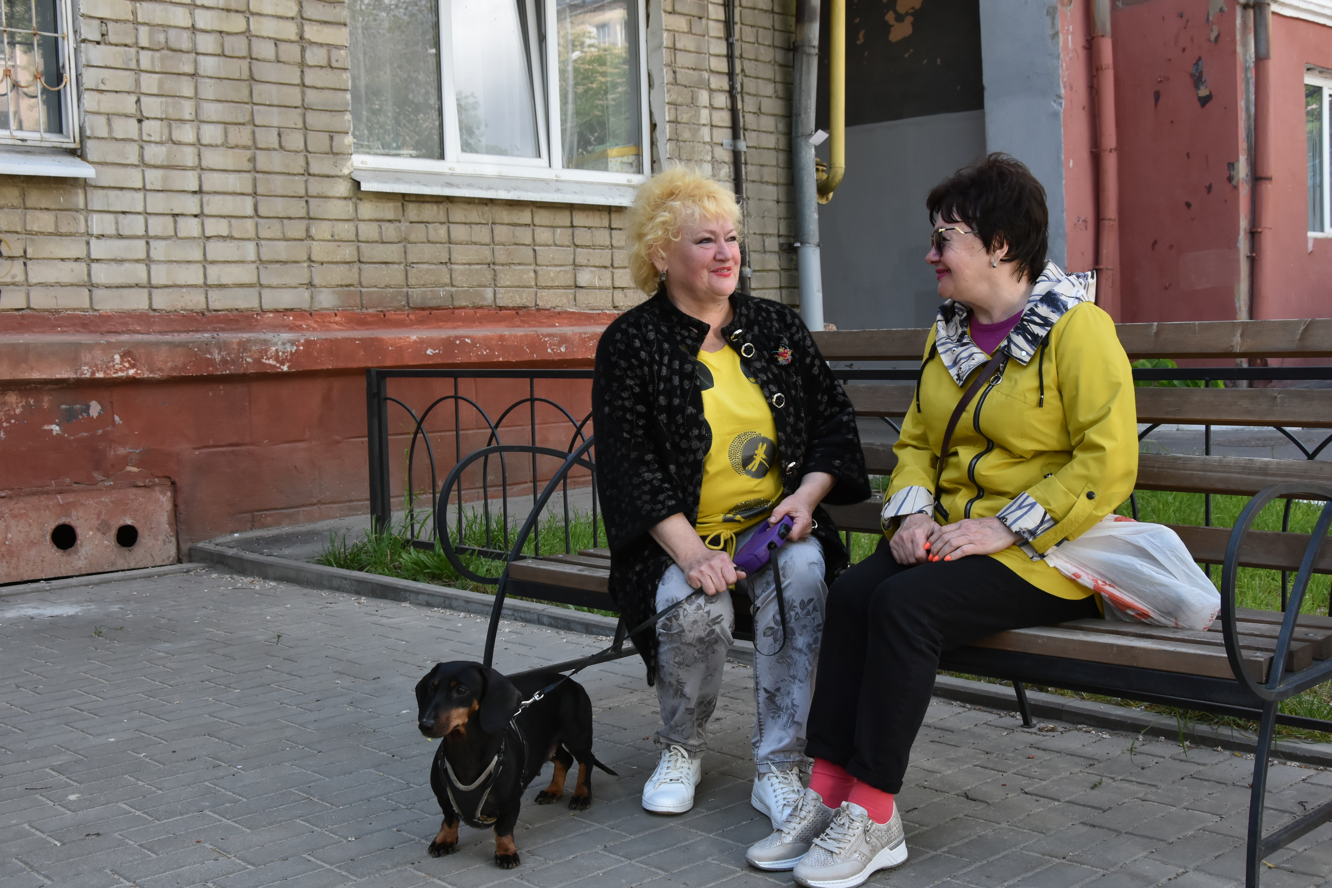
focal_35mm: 42
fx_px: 1554
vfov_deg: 31.9
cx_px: 666
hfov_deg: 46.4
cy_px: 444
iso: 800
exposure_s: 1/400
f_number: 8
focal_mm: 28
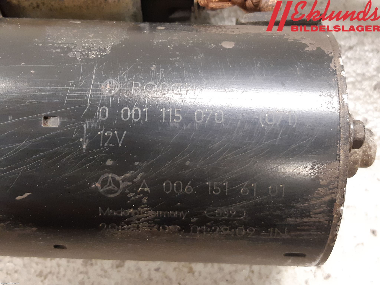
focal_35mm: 26
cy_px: 142
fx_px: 285
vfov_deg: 53.1
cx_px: 190
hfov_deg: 67.3
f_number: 1.7
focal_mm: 3.93
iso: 250
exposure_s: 1/25
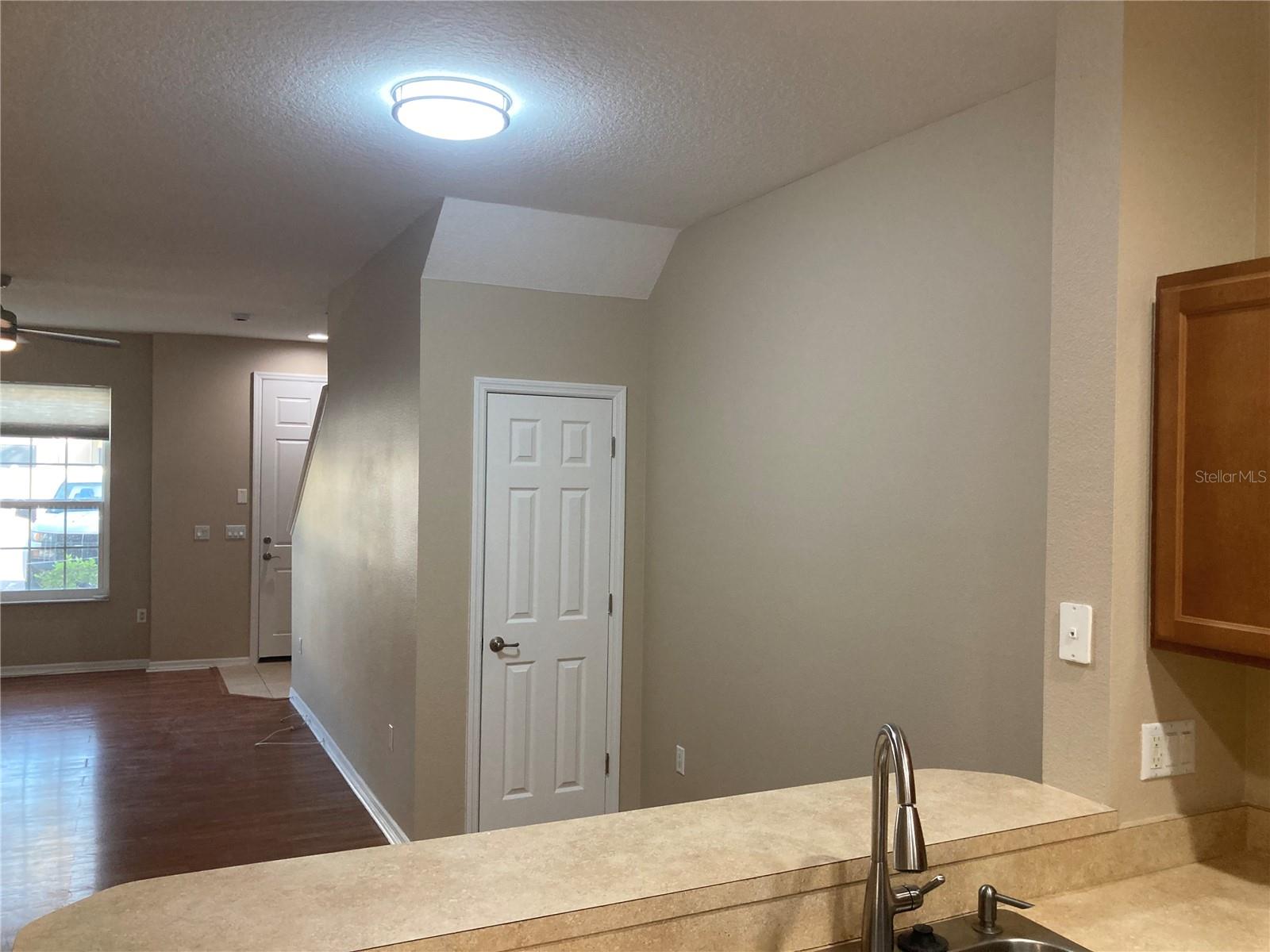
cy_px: 476
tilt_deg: +1.2
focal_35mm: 28
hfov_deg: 63.4
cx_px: 635
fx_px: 1027
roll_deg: -0.9
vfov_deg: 49.7
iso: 125
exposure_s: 1/60
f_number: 1.8
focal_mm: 3.99
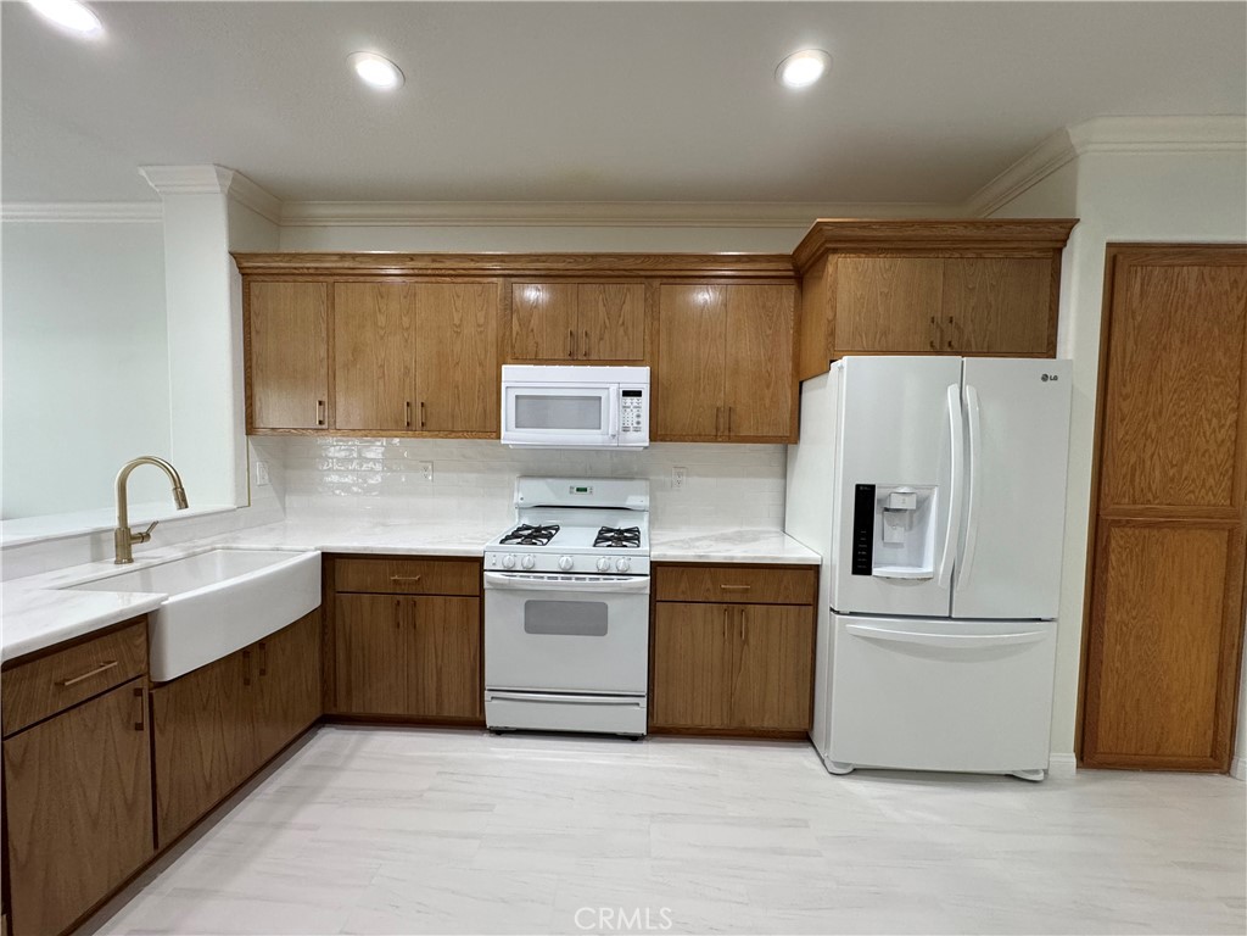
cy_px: 468
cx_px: 624
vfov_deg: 85.7
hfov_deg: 102.1
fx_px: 504
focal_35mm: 14
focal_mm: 2.22
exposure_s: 1/120
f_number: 2.2
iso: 200
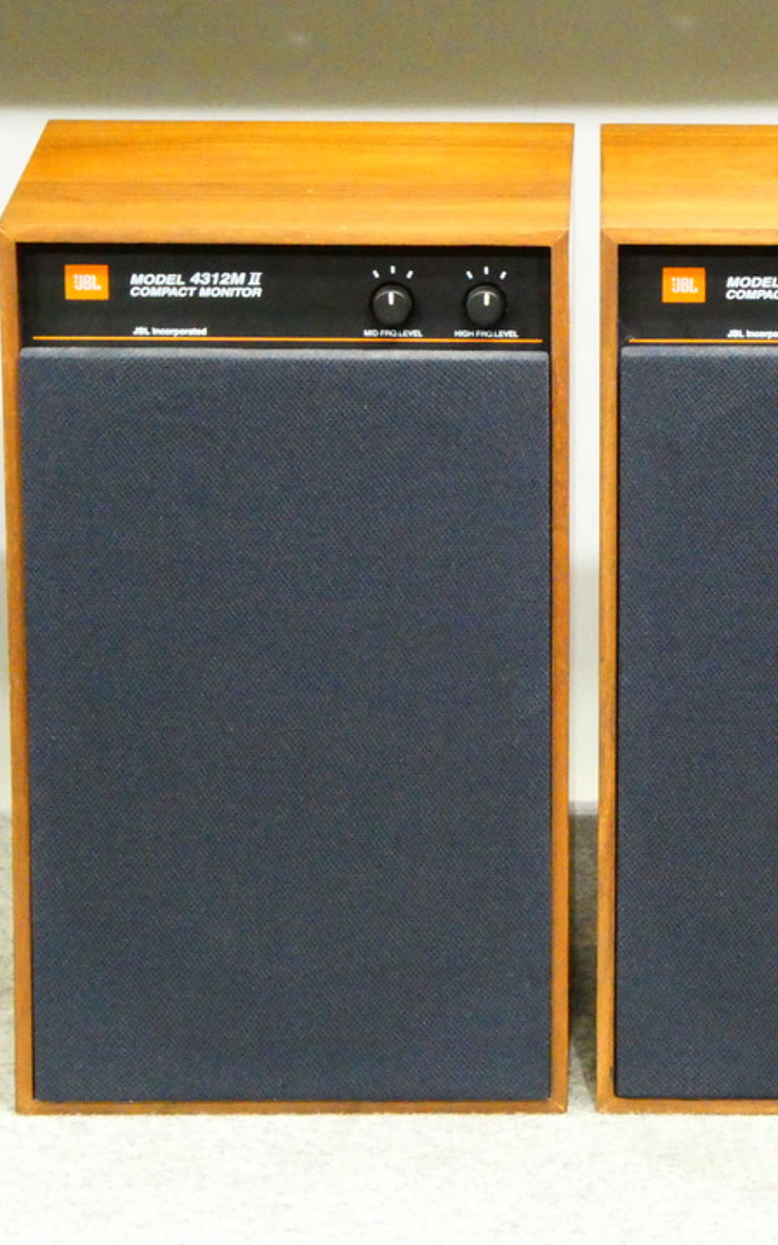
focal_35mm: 176
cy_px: 623
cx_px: 575
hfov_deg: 7.4
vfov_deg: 11.9
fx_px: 5972
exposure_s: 1/15
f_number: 6.3
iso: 1600
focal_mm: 22.3
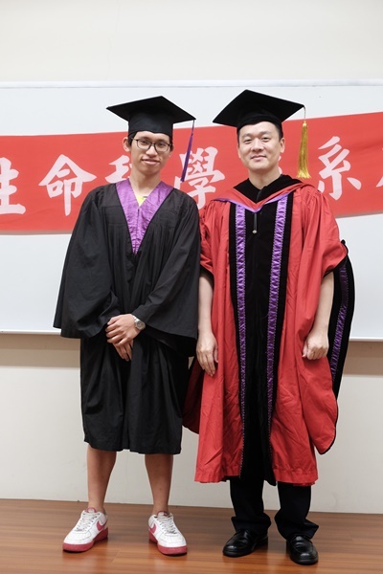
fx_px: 782
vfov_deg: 40.3
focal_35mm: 49
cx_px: 192
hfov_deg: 27.5
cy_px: 287
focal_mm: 32.9
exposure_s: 1/140
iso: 1600
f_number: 3.6
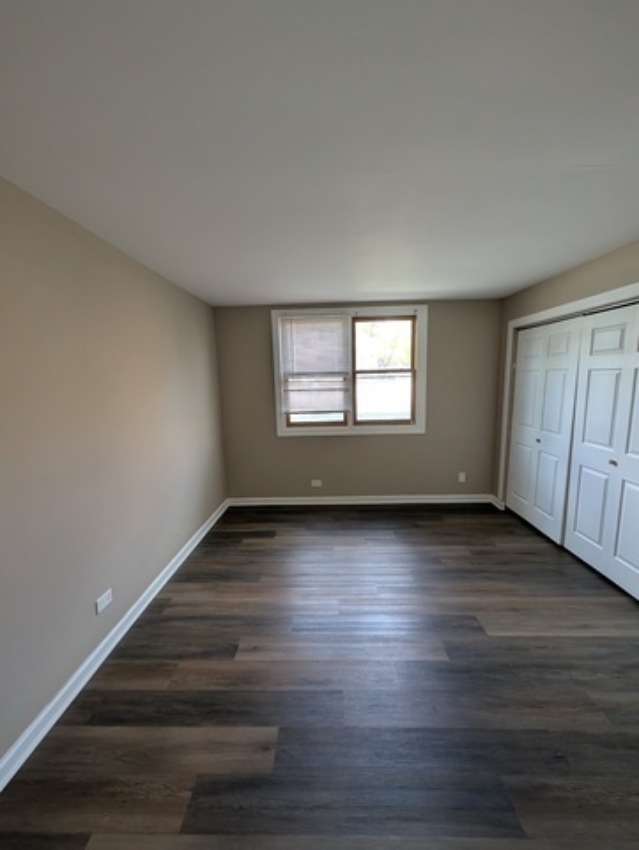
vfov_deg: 110.5
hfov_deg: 94.6
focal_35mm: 12
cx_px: 320
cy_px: 425
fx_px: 295
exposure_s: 1/120
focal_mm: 2.02
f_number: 1.7
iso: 93
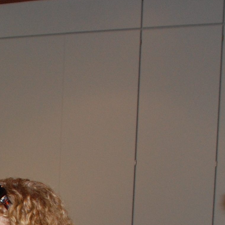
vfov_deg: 13.9
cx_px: -81
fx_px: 860
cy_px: 346
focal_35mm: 117
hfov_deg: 14.2
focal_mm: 18
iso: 400
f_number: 4
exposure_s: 1/60
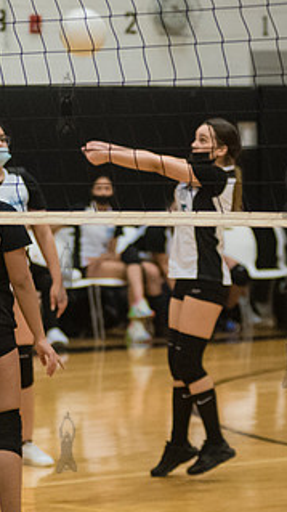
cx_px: 68
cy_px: 311
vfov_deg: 9.7
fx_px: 3023
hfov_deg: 5.4
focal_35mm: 223
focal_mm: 92
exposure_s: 1/400
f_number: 3.2
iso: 5000
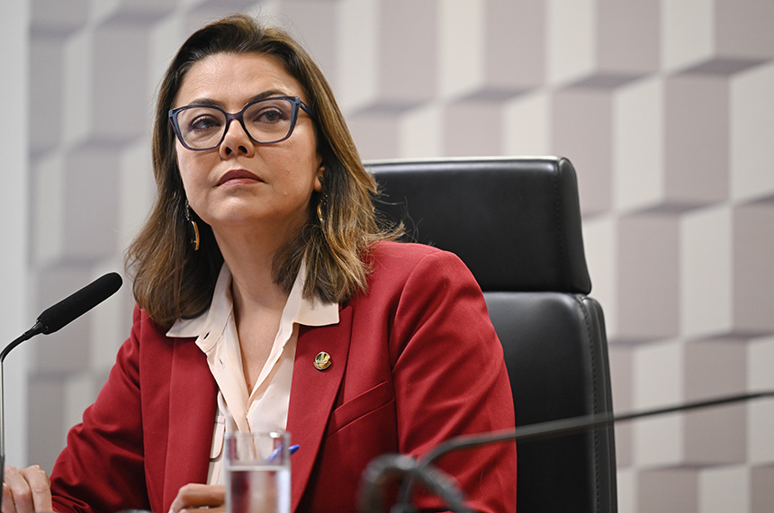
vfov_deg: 6.8
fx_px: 4292
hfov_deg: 10.3
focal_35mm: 200
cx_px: 387
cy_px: 256
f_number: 2.8
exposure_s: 1/160
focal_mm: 200
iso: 1600
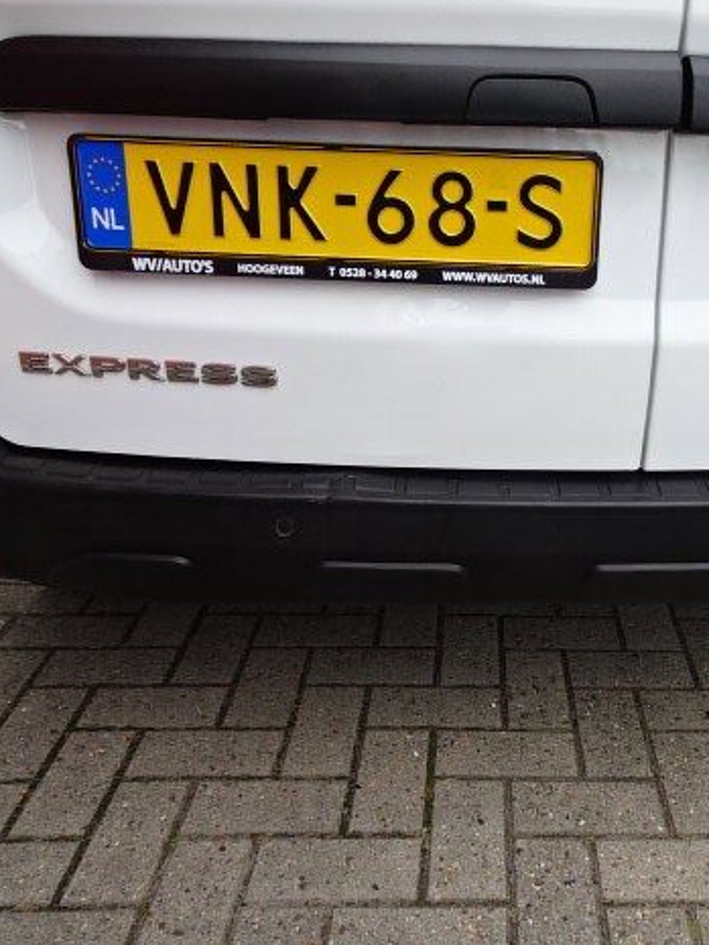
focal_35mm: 33
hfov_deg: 41.9
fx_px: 901
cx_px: 514
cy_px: 474
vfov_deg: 55.3
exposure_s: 1/200
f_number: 3.5
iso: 80
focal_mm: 4.25
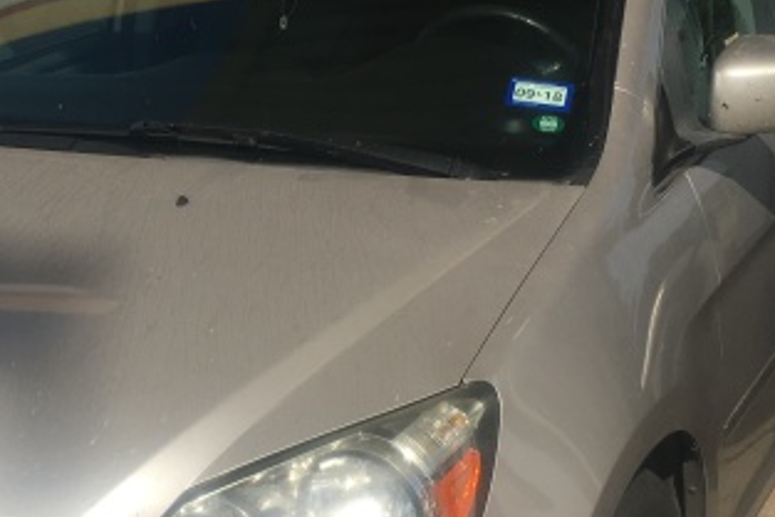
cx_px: 233
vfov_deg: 17.7
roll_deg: +3.4
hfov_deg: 26.1
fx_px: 1658
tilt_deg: -14.9
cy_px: 309
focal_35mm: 77
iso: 25
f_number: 2.2
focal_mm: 4.15
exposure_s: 1/2747
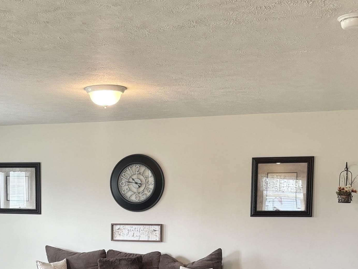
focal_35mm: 58
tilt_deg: -7.3
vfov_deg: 24.2
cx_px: 111
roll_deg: +0.2
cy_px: 266
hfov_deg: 32.9
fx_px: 600
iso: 100
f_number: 1.6
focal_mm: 5.96
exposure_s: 1/120
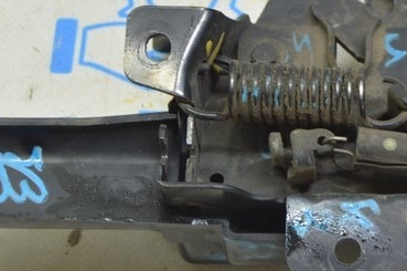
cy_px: 116
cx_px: 292
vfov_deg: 10.9
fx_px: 1411
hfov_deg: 16.3
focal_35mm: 125
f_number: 5.6
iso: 400
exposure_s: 1/20
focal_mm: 30
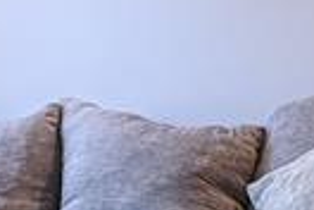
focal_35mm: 132
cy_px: 146
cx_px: 7
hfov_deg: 15.3
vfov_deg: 10.4
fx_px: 1151
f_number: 11
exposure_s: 1/2
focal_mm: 17
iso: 100
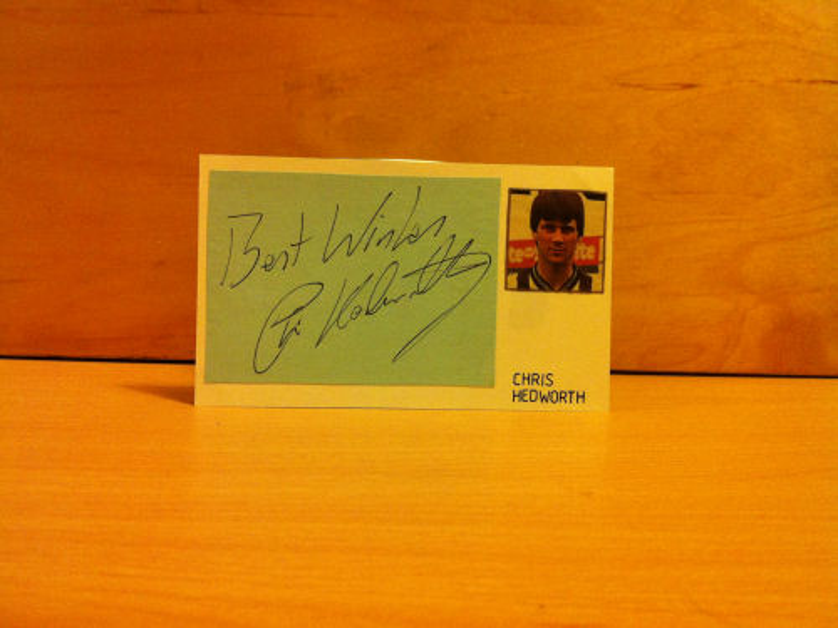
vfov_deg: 40.7
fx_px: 847
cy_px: 314
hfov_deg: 52.6
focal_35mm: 35
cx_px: 419
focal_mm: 3.85
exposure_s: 1/17
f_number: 2.8
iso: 250
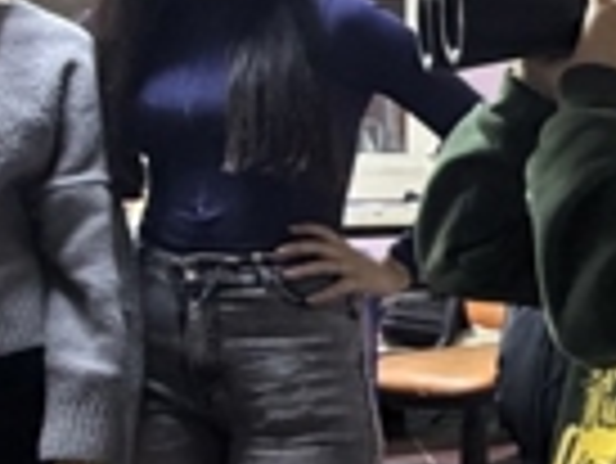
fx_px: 1211
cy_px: 185
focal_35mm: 68
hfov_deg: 23.3
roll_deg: +0.7
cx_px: 911
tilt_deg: +2.7
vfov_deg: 21.6
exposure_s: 1/50
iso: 400
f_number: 2.2
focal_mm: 2.22
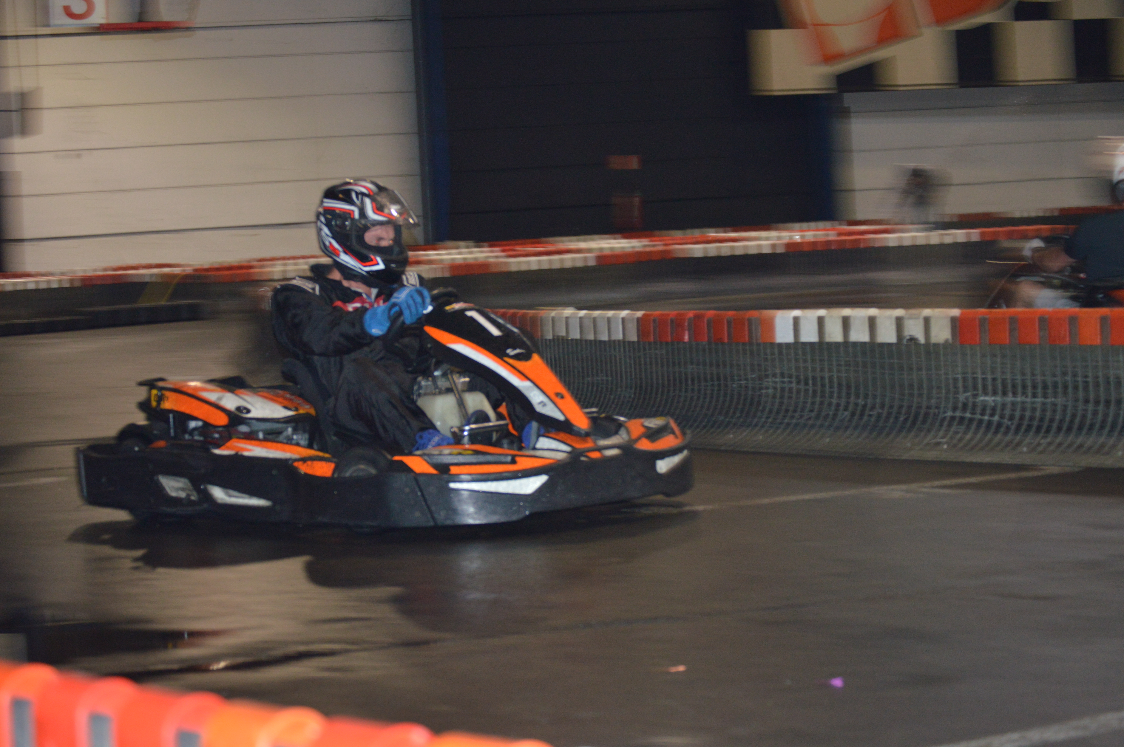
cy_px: 374
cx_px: 562
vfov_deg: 14.7
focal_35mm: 93
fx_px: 2901
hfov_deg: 21.9
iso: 800
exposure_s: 1/60
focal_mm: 62
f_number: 4.2
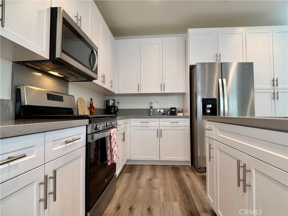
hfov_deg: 71.6
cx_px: 144
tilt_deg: +1.1
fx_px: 200
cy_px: 108
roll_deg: +0.7
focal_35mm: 24
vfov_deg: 56.8
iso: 100
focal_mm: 6.76
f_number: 1.78
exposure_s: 1/120
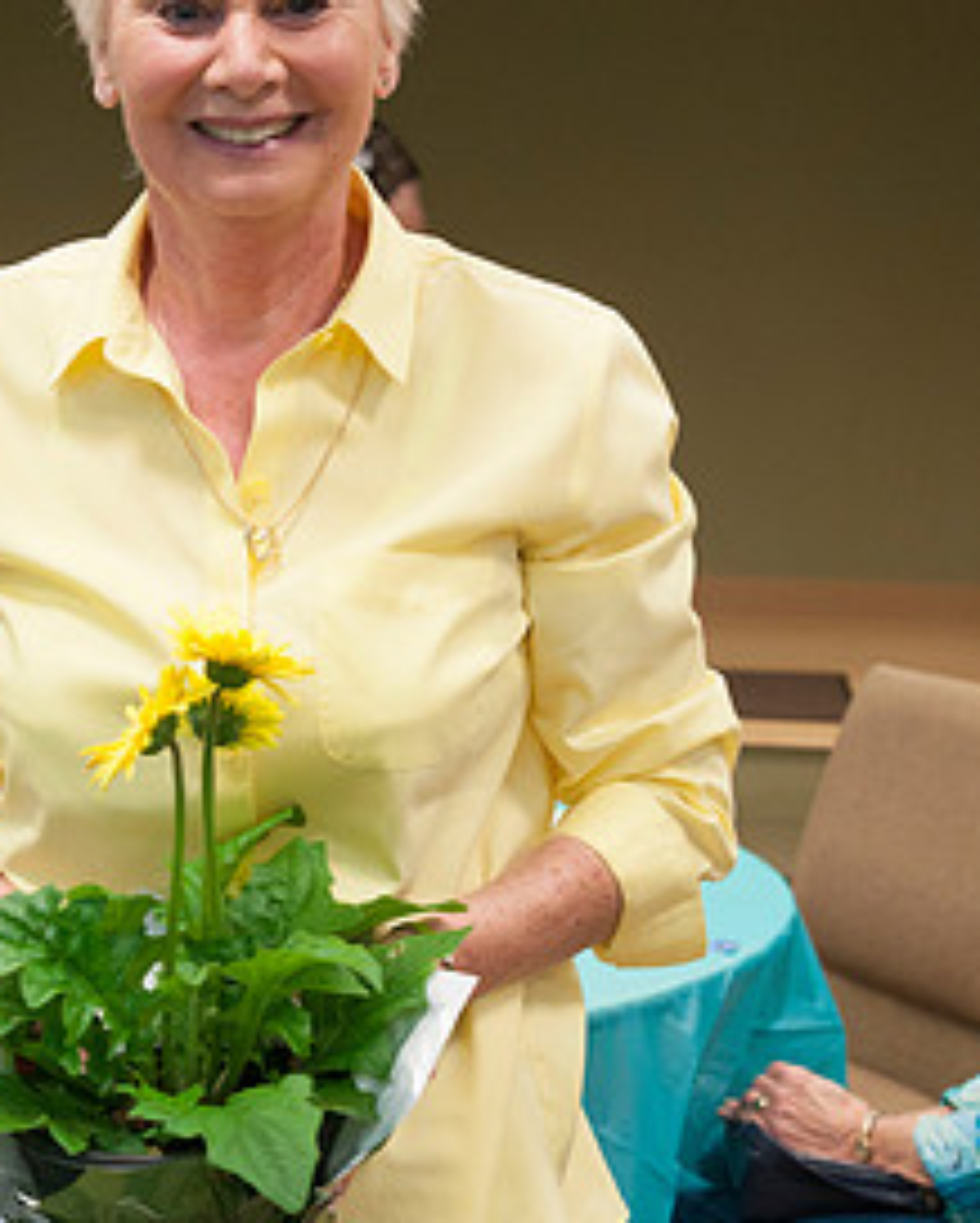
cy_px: 580
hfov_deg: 16.5
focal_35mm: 93
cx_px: 317
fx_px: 3368
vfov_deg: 20.6
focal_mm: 40
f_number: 5.6
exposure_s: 1/50
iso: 800
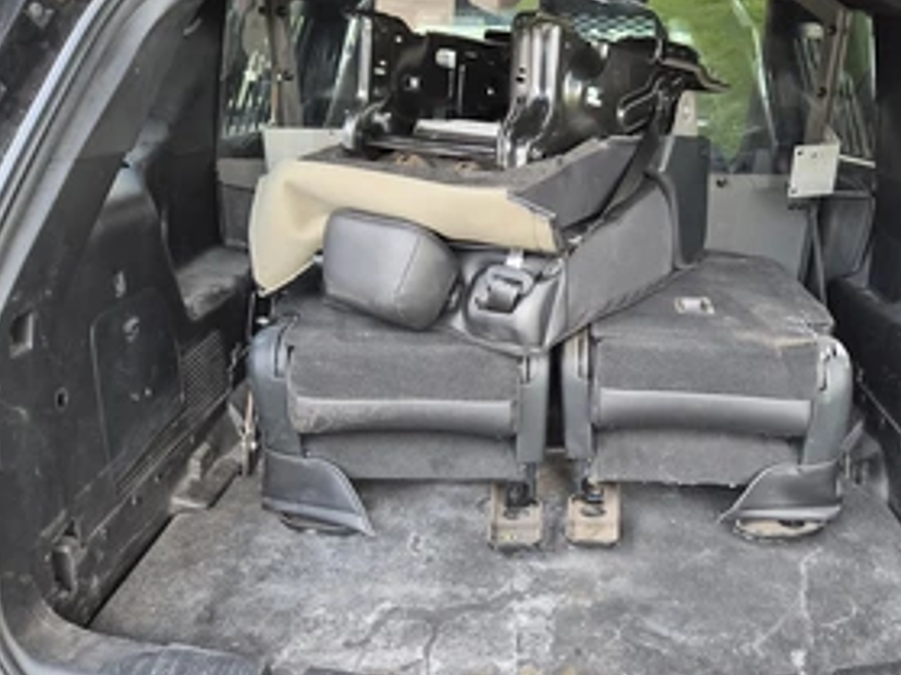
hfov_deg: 54.8
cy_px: 371
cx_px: 555
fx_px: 859
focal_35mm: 33
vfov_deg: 42.9
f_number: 1.8
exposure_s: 1/180
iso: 200
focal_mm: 5.4
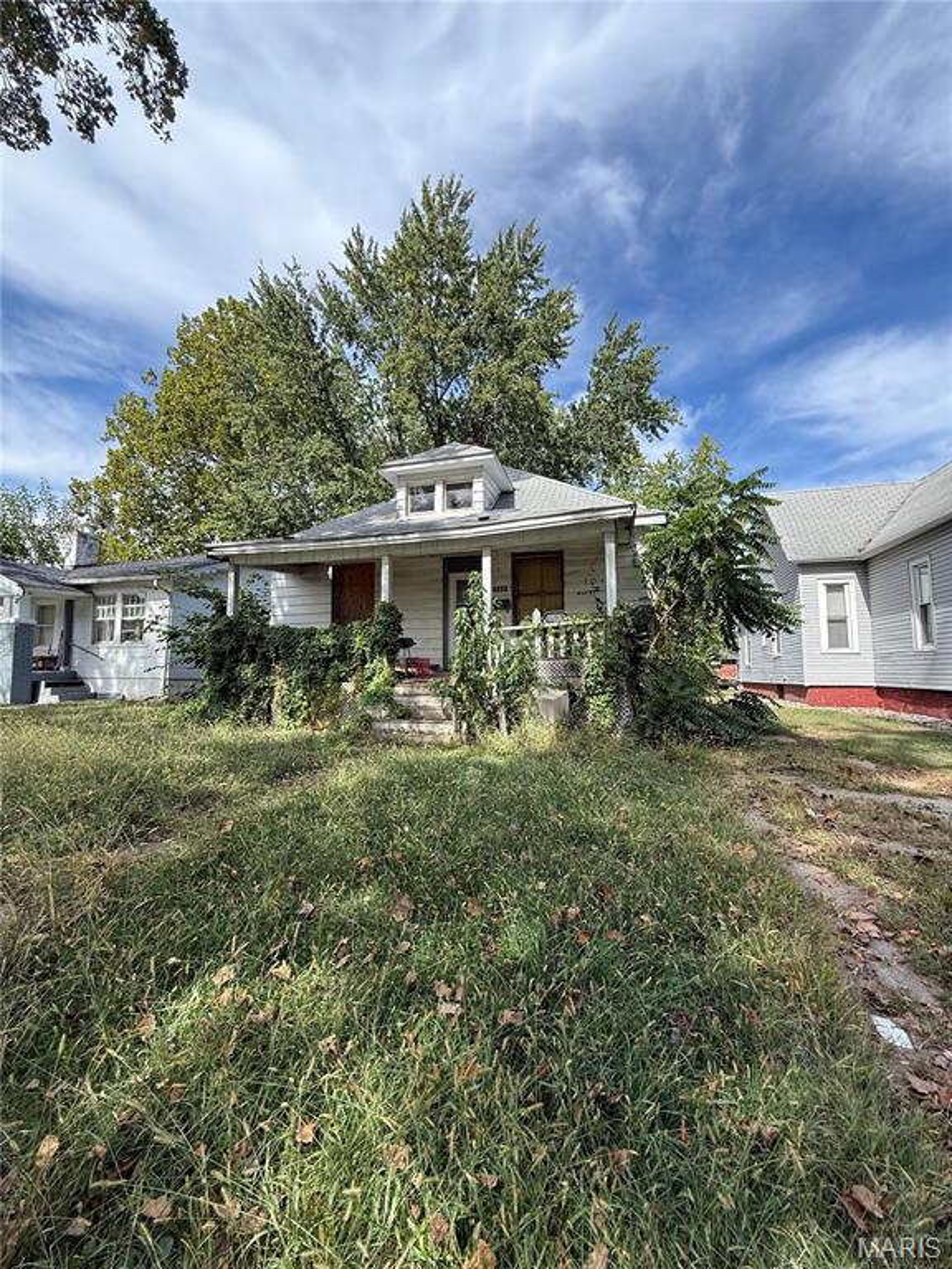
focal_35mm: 14
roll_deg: +0.7
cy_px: 634
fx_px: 513
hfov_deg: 85.7
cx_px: 476
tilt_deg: +5.0
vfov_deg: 102.1
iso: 50
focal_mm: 2.22
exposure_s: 1/585
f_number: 2.2
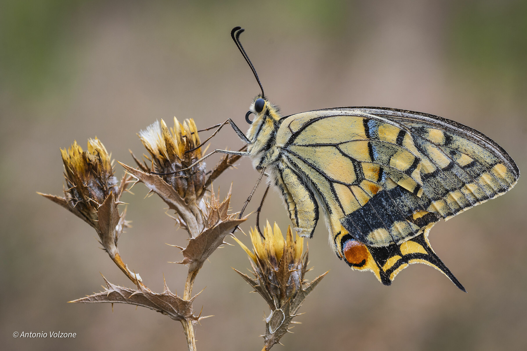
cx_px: 264
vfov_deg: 10.2
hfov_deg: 15.2
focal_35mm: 135
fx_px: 1976
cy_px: 176
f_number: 14
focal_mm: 90
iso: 100
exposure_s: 1/25
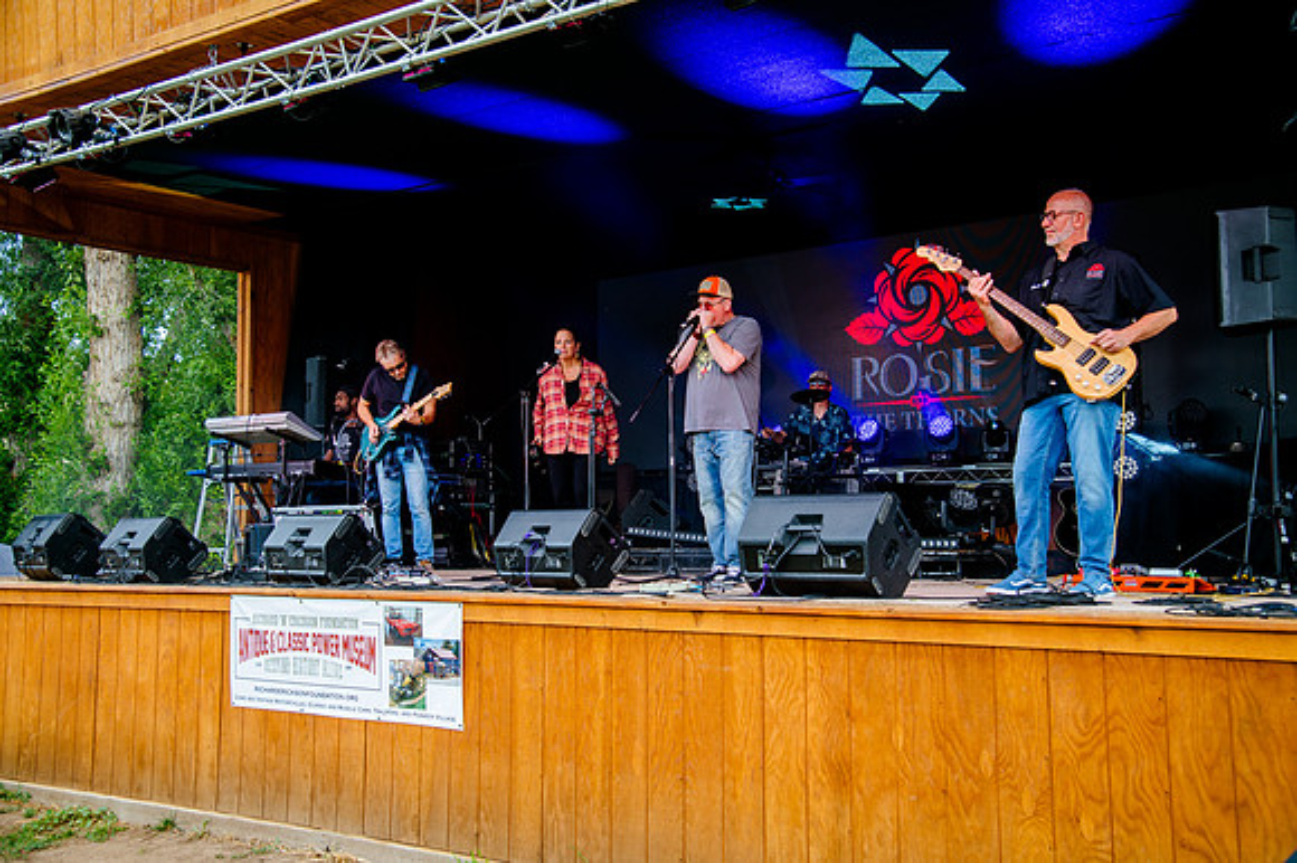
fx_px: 1440
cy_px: 432
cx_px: 648
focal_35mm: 40
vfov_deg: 33.4
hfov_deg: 48.5
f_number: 5
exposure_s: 1/125
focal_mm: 40
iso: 200
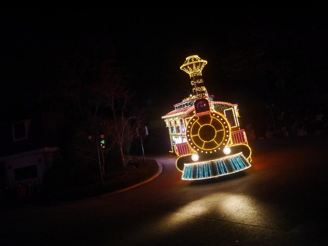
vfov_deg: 49.7
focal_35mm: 28
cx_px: 164
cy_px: 123
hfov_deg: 63.4
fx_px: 265
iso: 1600
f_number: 3.5
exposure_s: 1/40
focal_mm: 14
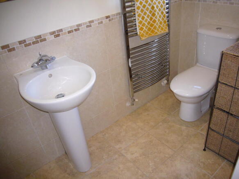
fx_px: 193
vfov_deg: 49.7
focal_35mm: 28
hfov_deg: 63.5
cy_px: 90
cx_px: 120
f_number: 2.8
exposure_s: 1/30
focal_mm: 4.6
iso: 160
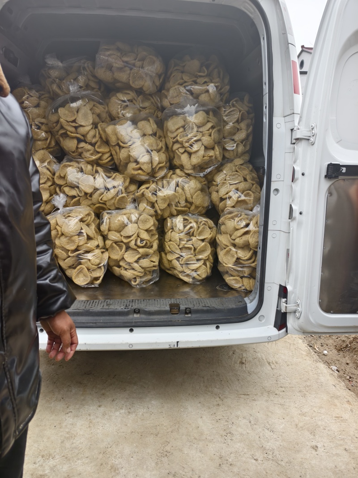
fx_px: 317
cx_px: 179
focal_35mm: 23
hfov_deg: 58.9
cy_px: 239
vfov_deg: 73.9
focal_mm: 5.6
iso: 71
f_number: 1.57
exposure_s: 1/138
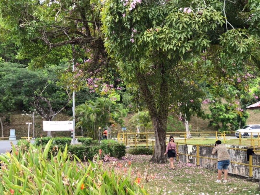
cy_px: 98
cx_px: 130
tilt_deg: +5.0
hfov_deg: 33.8
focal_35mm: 57
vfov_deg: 25.7
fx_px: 428
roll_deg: +0.1
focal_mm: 6.6
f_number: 2.8
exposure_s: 1/139
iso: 20
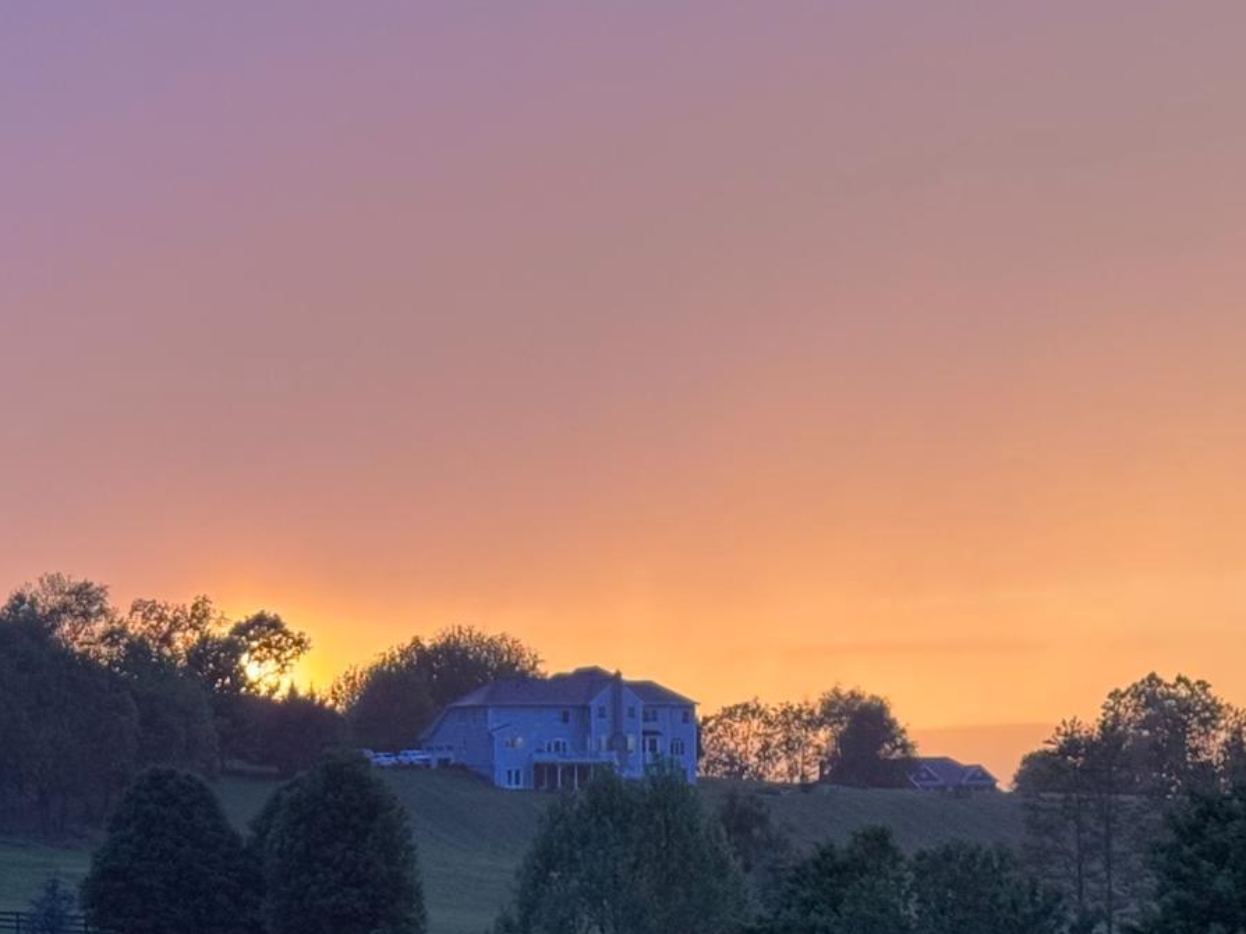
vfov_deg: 13.3
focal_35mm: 110
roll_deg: +0.1
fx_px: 3958
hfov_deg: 17.4
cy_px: 860
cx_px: -46
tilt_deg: -1.4
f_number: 1.78
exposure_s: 1/60
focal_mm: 6.76
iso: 200
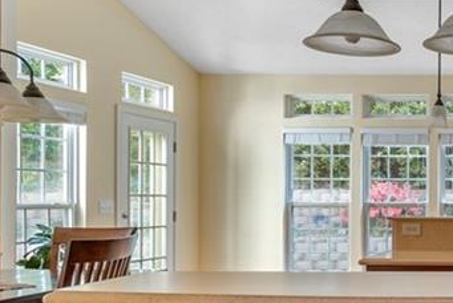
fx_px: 604
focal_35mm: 48
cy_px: 195
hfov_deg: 32.3
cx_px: 573
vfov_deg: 28.0
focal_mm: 16
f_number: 6.3
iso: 320
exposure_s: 1/1.25
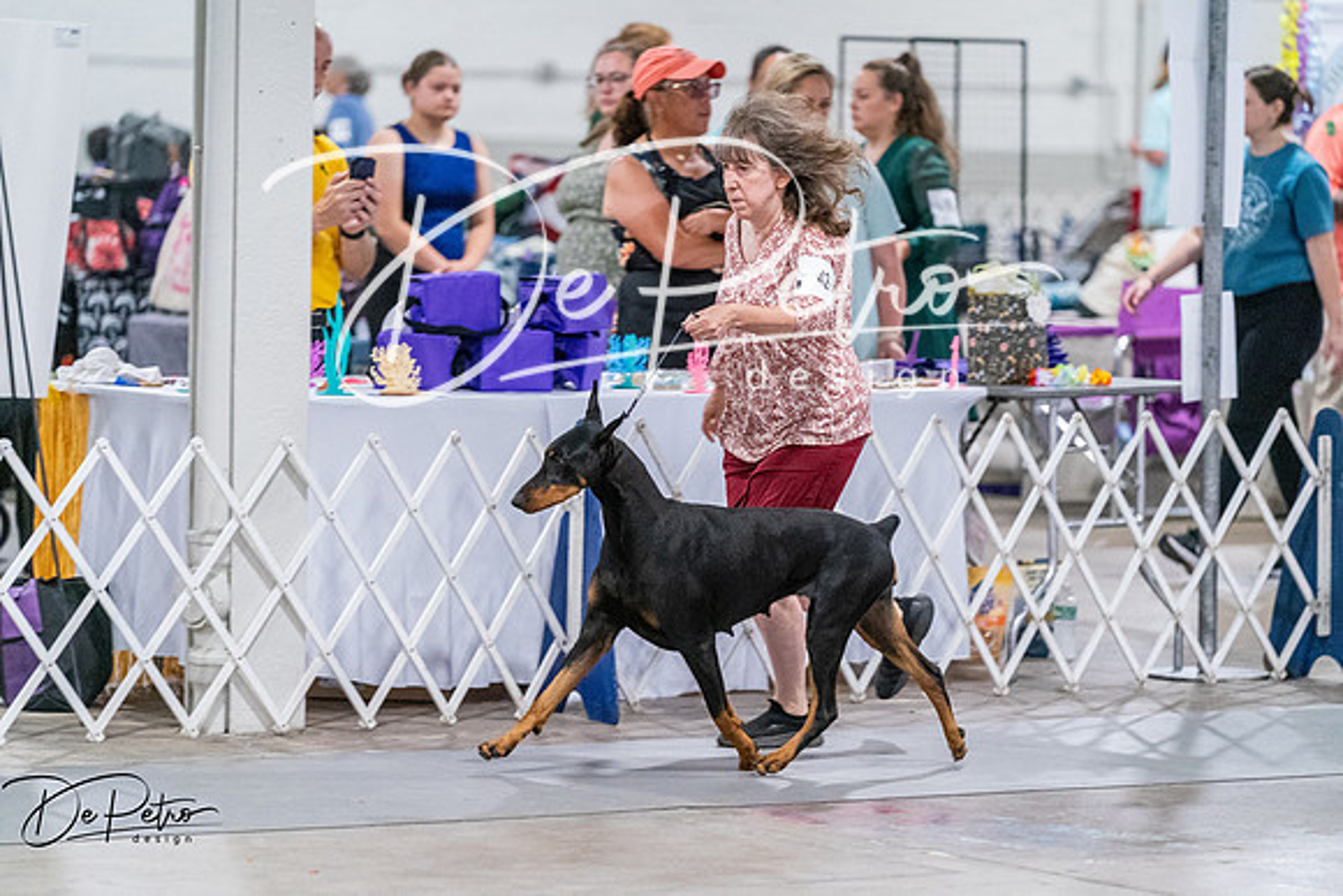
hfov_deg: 11.5
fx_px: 6642
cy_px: 448
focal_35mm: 178
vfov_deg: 7.7
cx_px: 672
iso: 6400
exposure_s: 1/320
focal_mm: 178
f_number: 3.2
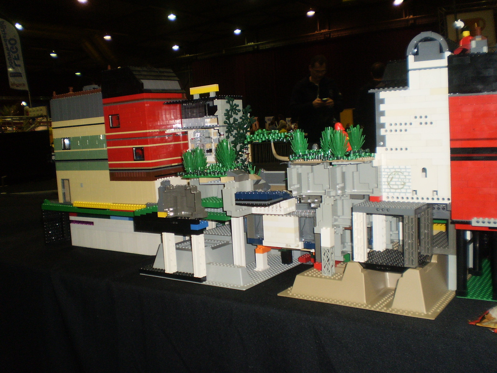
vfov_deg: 39.7
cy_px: 186
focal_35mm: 36
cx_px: 248
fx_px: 517
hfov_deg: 51.4
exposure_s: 1/30
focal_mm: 6.3
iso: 125
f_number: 3.1
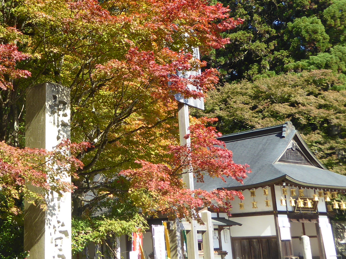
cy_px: 68
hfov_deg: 29.9
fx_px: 630
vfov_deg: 23.1
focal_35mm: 63
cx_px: 64
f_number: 3.5
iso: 100
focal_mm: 5.4
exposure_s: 1/250
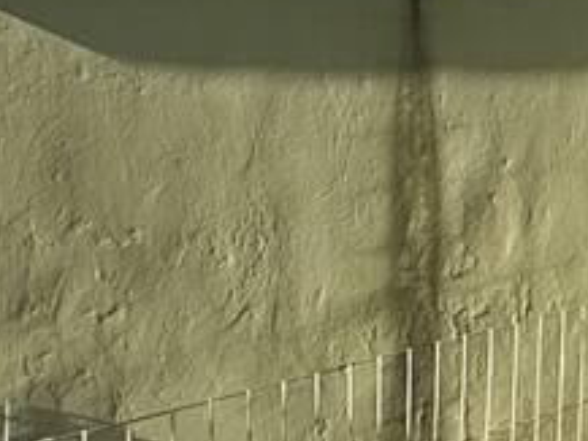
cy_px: 84
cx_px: 1504
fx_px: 1581
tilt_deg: -2.1
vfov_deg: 15.8
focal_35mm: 93
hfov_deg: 13.5
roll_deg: -0.4
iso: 64
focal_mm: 2.22
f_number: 2.2
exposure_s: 1/1167
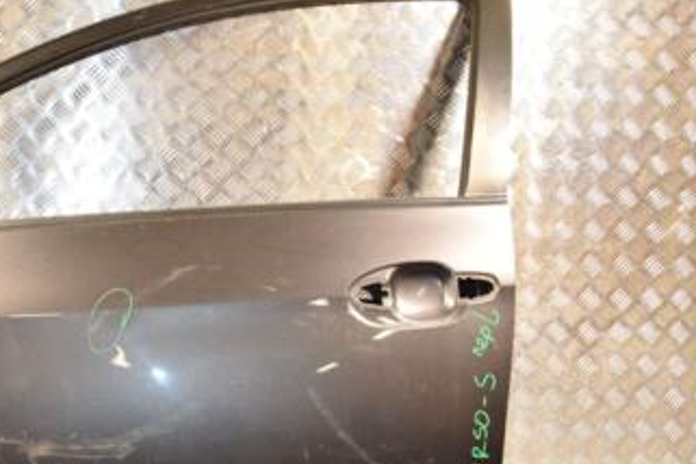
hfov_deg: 33.4
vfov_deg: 22.9
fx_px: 1139
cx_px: 186
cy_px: 323
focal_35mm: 59
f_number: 5
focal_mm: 21
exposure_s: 1/160
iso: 800
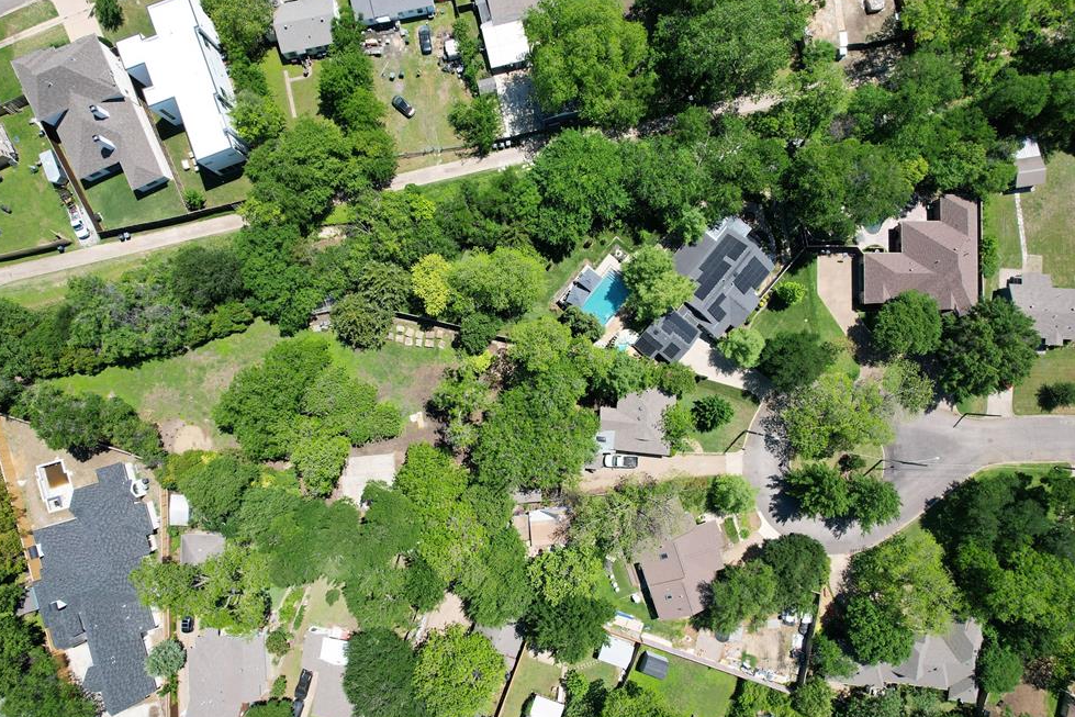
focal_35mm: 23
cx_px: 531
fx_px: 687
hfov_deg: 76.1
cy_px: 365
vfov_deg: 55.1
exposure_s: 1/2000
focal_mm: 8.38
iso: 150
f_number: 2.8
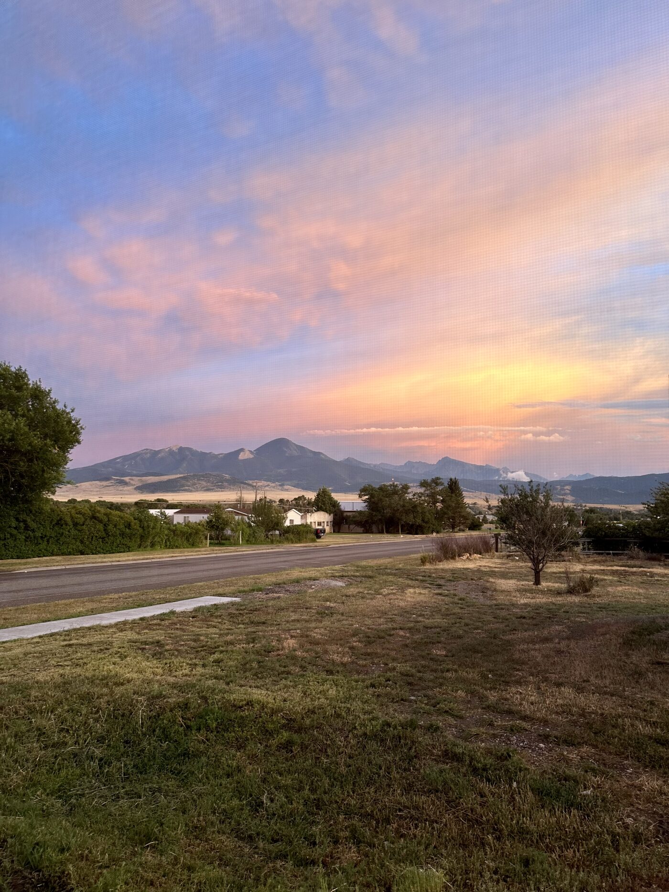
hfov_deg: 56.8
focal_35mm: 24
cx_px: 334
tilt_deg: +5.5
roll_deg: -1.1
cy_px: 446
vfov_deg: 71.6
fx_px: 619
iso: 100
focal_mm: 6.86
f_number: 1.78
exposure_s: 1/120
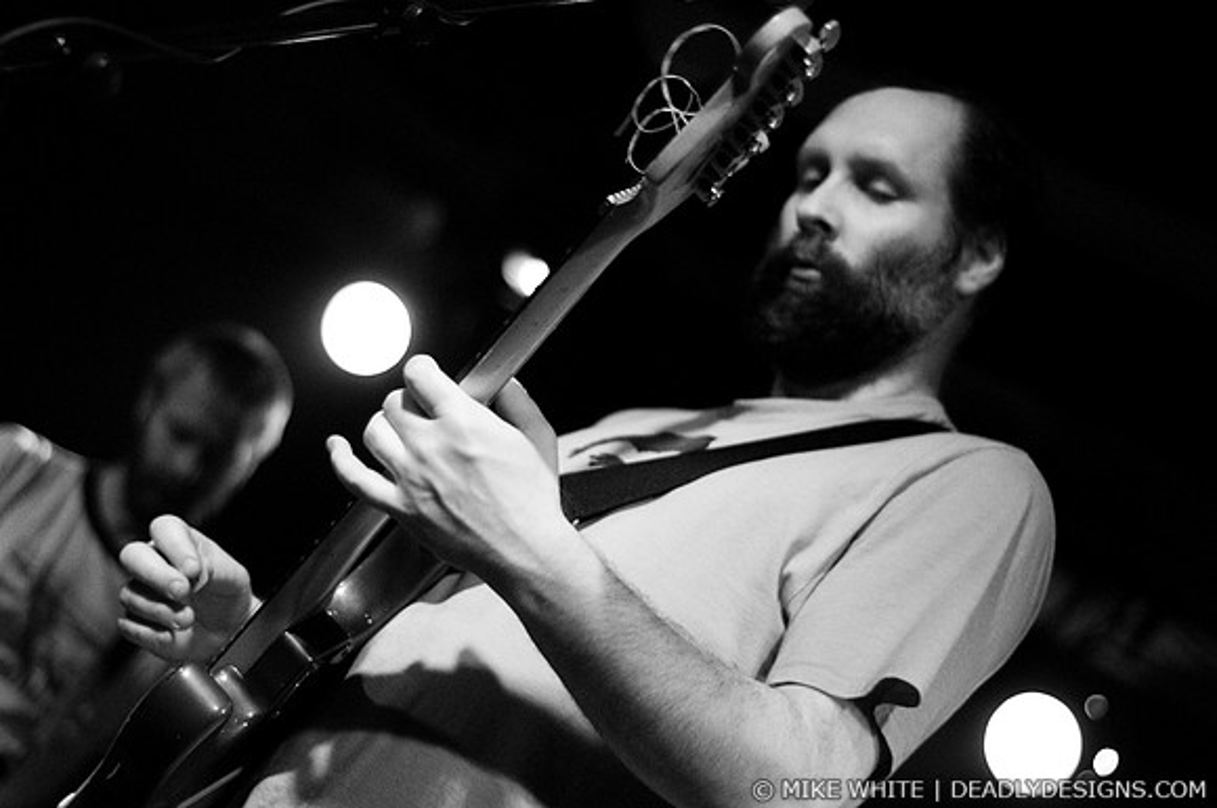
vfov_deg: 18.1
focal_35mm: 75
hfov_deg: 27.0
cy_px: 404
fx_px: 2532
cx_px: 608
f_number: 1.8
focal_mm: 50
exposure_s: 1/80
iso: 1000
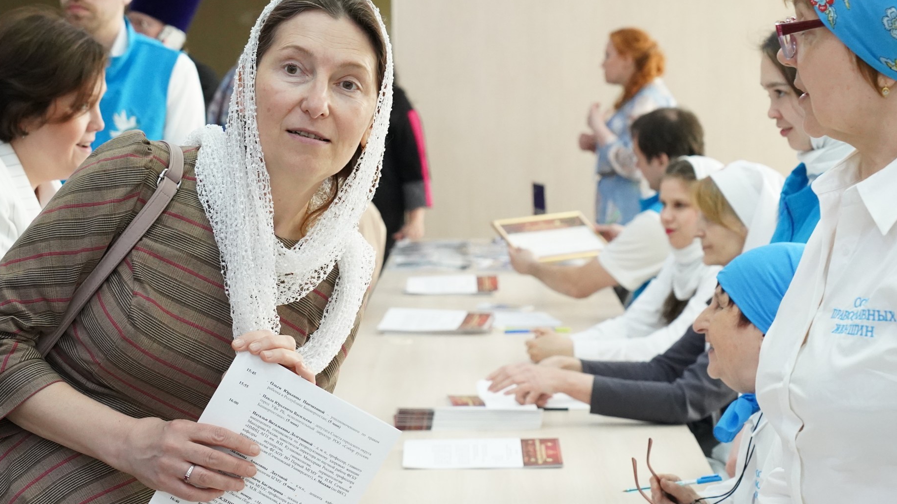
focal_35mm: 84
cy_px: 289
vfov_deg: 14.4
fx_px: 1998
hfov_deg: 25.3
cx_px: 455
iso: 6400
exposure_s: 1/160
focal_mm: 57
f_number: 5.6
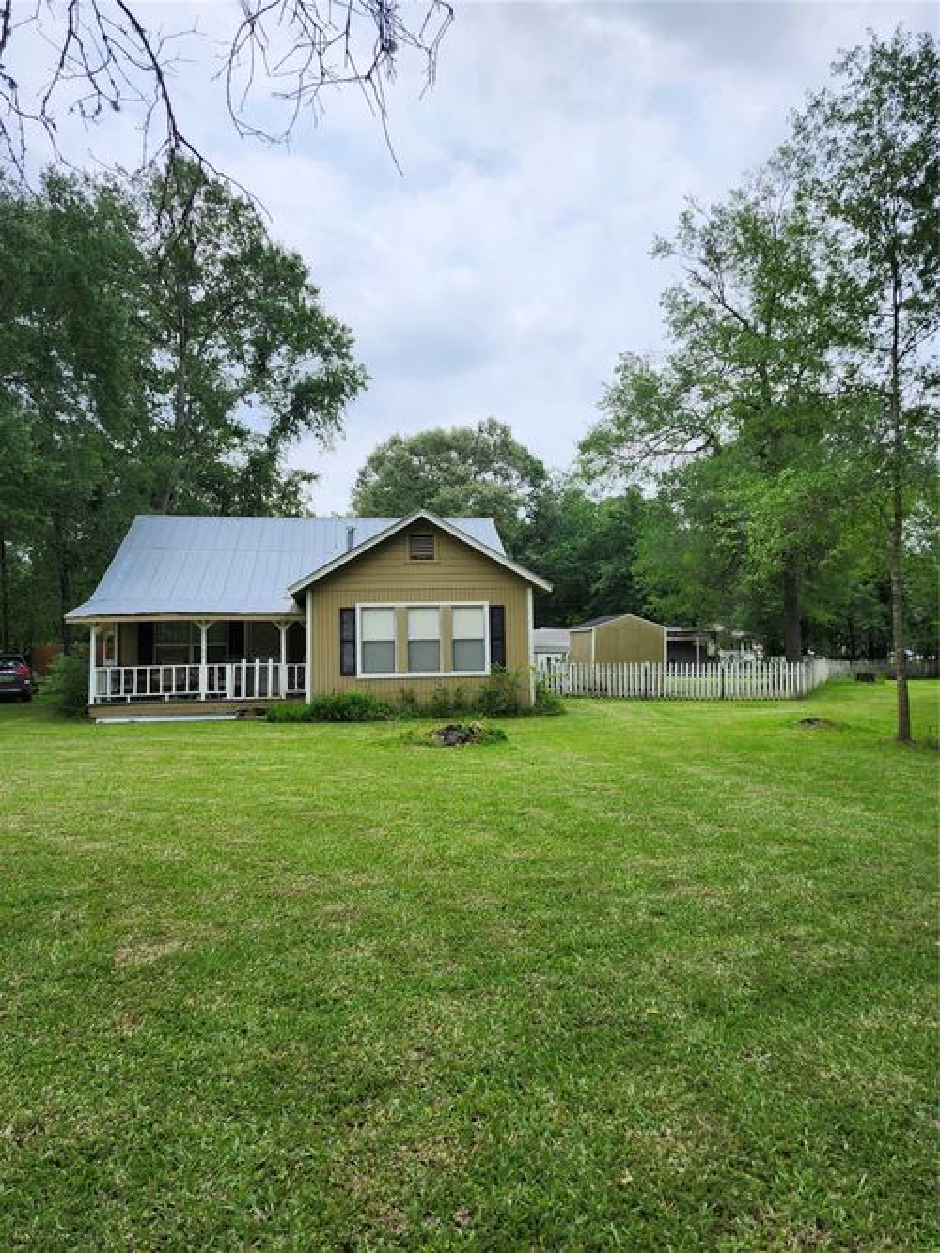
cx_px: 470
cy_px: 626
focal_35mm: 23
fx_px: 833
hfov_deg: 58.9
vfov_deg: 73.9
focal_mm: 5.54
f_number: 1.8
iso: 25
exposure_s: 1/2066
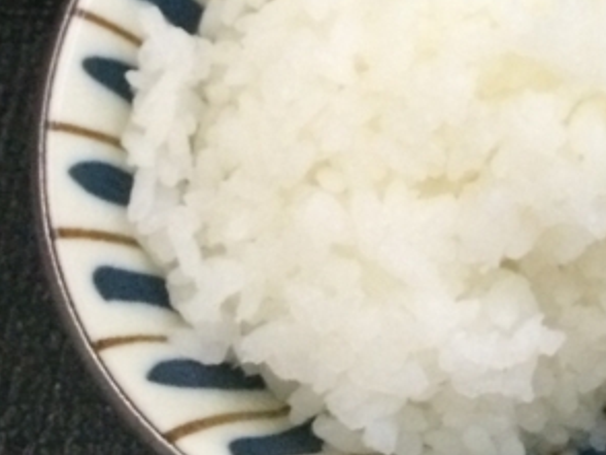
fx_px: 1770
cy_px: -121
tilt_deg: -64.3
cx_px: 880
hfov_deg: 17.6
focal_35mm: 101
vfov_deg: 14.1
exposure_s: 1/25
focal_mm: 4.15
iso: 320
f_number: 2.2
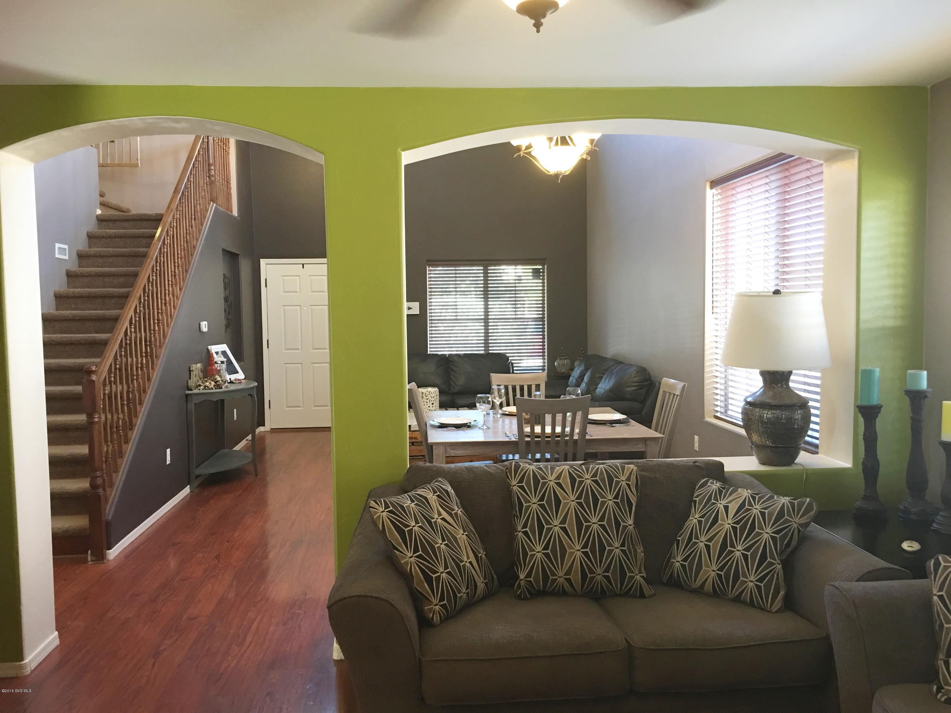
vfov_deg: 48.2
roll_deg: +0.0
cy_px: 356
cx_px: 476
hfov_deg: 61.7
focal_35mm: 29
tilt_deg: -1.8
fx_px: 797
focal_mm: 4.15
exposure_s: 1/15
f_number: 2.2
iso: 64
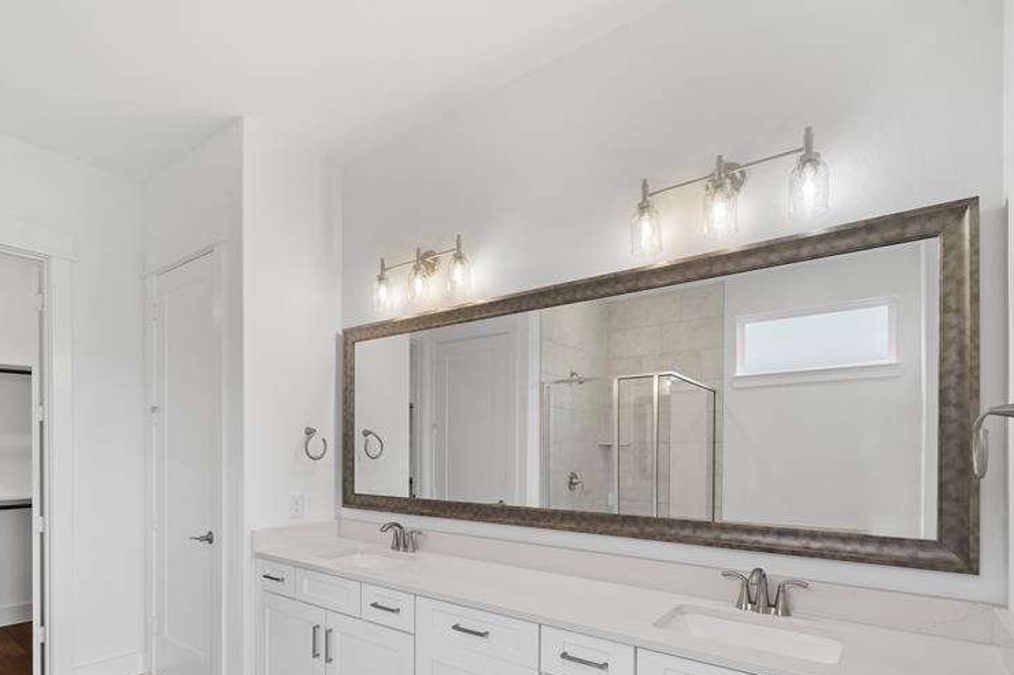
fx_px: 507
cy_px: 456
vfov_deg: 65.4
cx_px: 465
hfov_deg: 89.8
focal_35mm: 18
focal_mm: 13
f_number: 8
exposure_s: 1/1.67
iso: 250
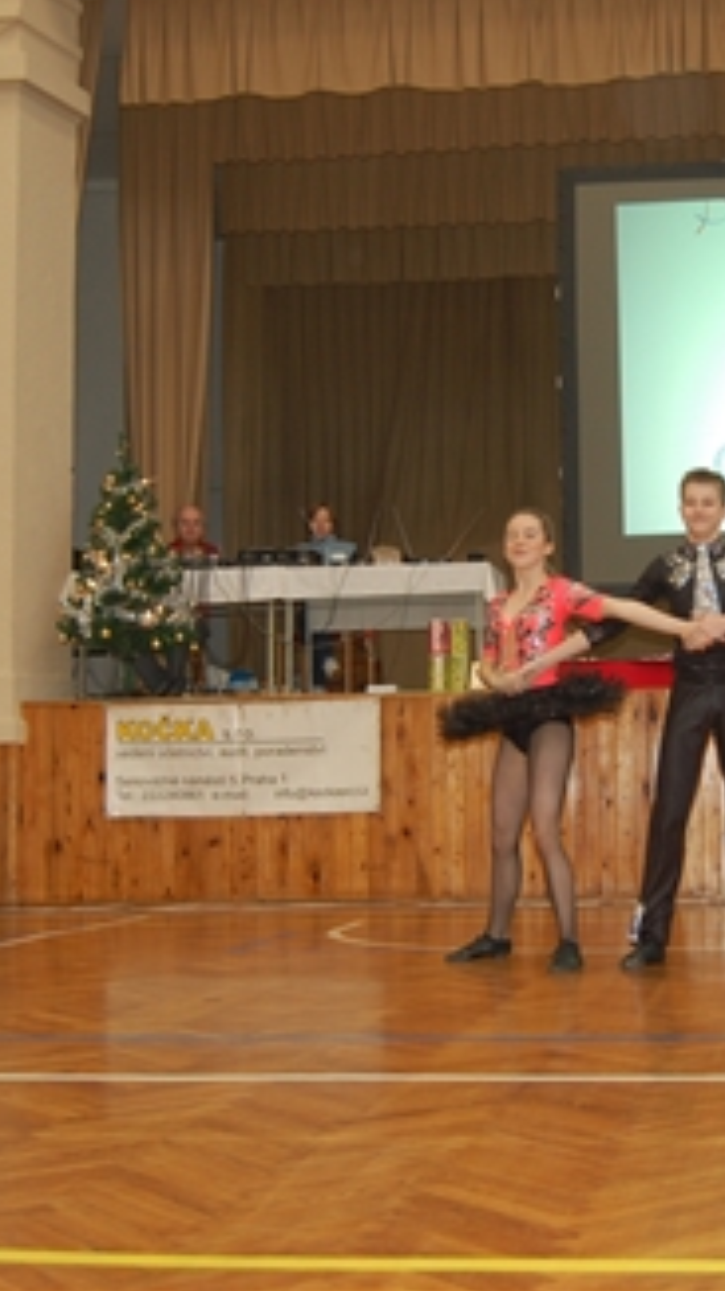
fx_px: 1814
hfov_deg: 22.3
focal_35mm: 53
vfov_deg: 39.2
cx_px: 563
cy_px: 638
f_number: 3.8
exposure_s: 1/60
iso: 400
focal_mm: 22
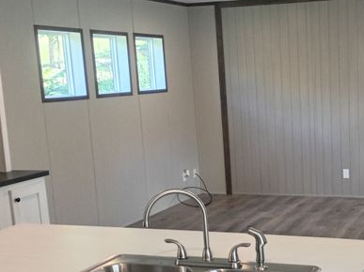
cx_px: 300
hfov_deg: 31.2
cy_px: 188
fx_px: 631
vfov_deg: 24.3
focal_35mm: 60
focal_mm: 4.27
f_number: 1.8
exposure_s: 1/60
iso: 385
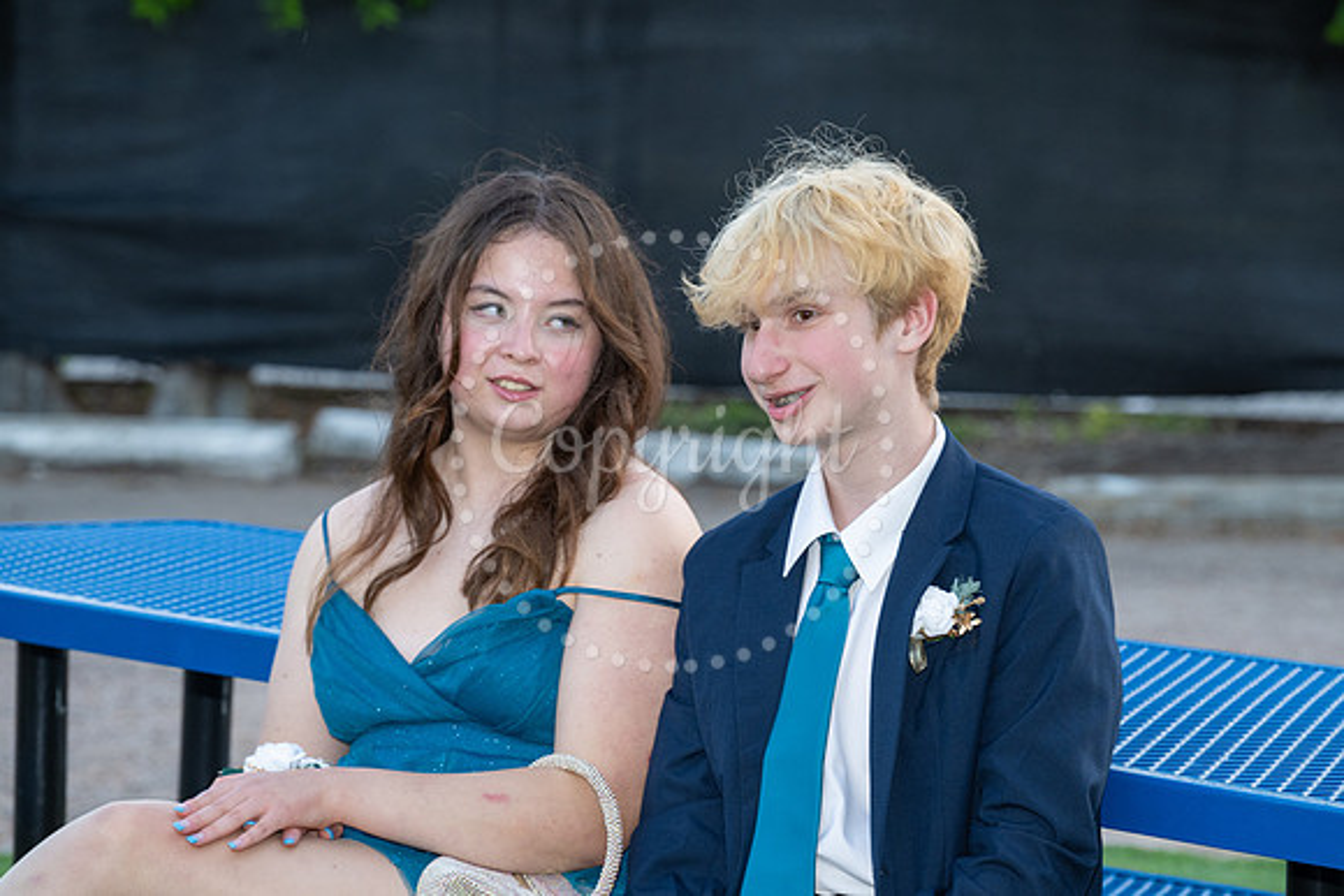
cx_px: 672
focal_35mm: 141
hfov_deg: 14.5
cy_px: 472
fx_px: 5272
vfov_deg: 9.7
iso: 640
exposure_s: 1/60
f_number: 5.6
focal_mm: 120
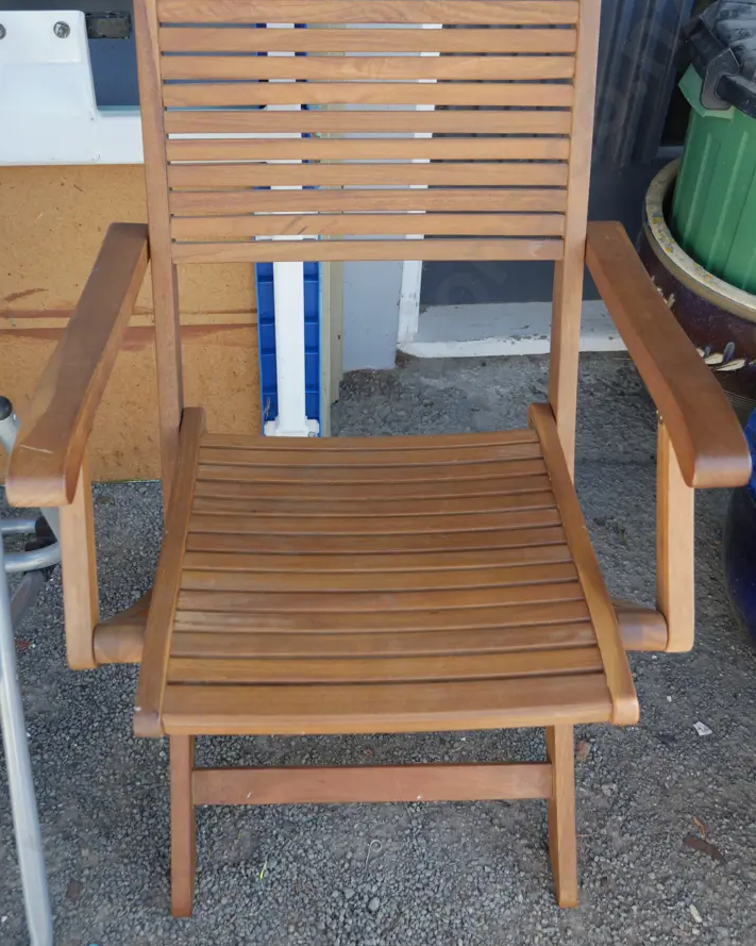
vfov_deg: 50.2
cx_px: 365
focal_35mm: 36
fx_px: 1007
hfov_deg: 41.1
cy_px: 425
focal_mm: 16
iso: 200
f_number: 4
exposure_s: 1/125
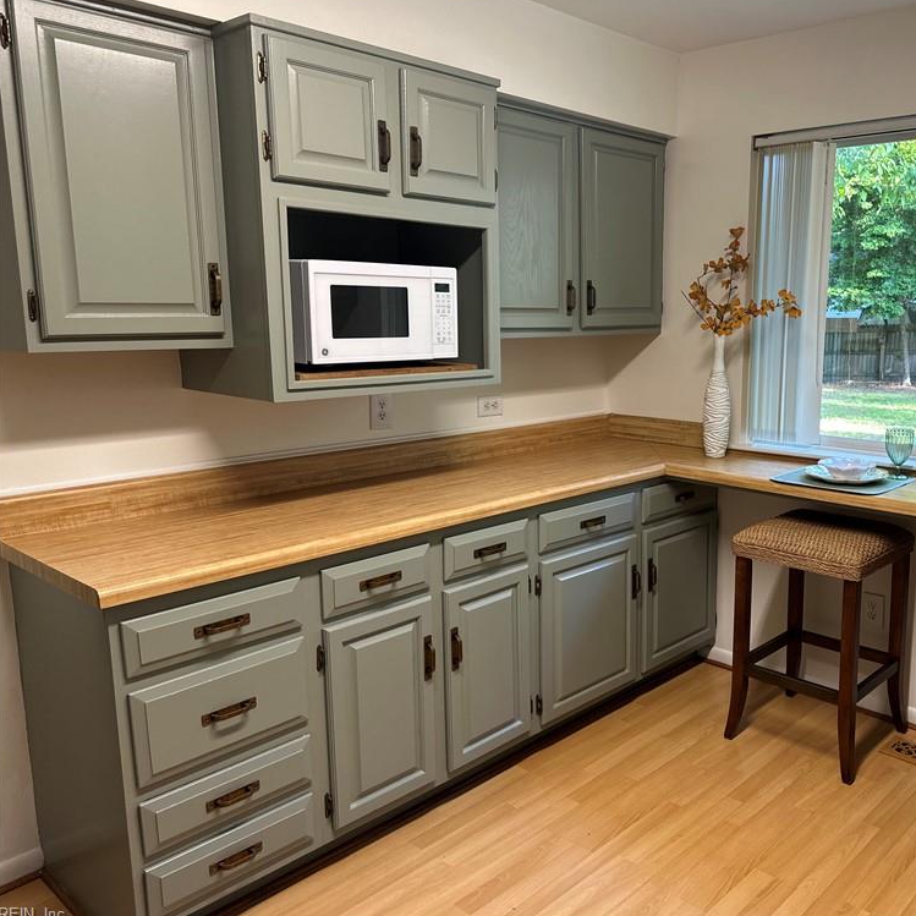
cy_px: 456
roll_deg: -0.8
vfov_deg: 55.6
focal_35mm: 29
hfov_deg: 54.3
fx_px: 868
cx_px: 621
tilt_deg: -10.2
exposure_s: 1/60
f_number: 1.78
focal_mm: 6.86
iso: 160
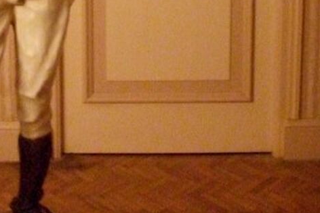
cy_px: -227
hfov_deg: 22.4
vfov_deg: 12.9
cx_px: 140
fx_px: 809
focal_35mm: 91
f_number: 2.9
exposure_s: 1/17.4
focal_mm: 5.7
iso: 800
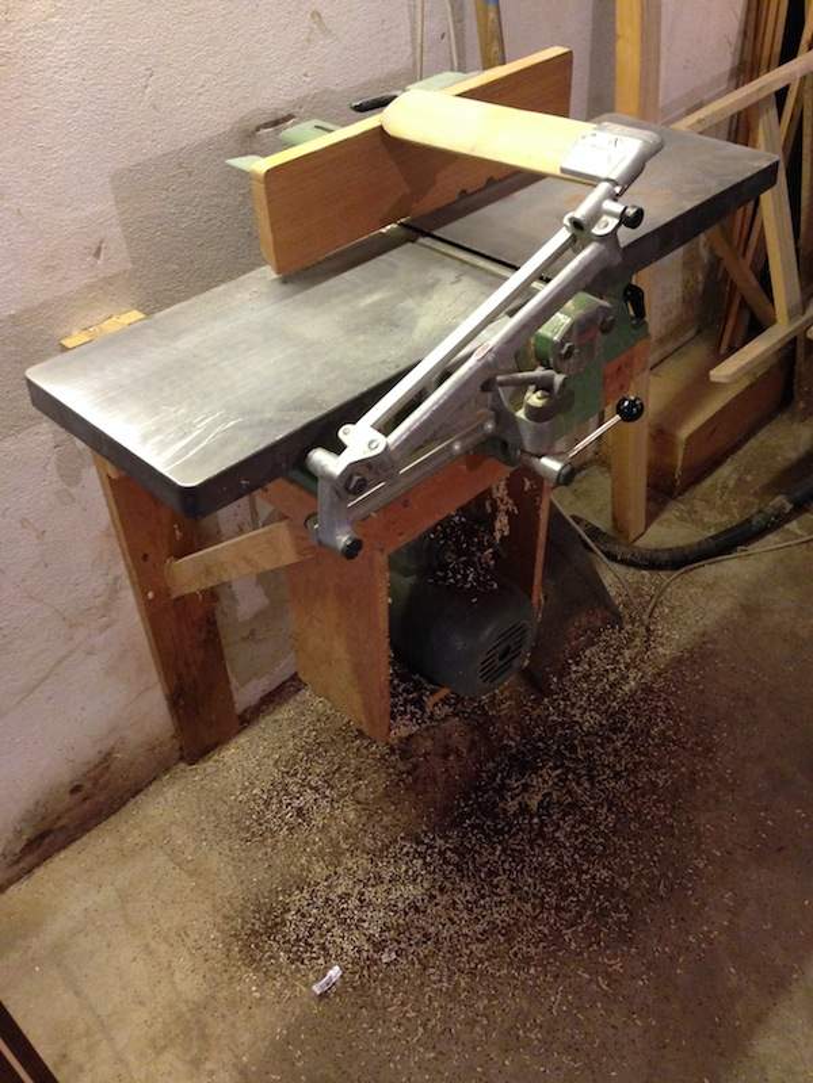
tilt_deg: -38.8
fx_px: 1033
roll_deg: +4.6
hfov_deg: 42.9
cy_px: 542
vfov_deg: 55.4
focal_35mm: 33
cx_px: 406
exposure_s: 1/17
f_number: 2.4
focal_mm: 4.12
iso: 400
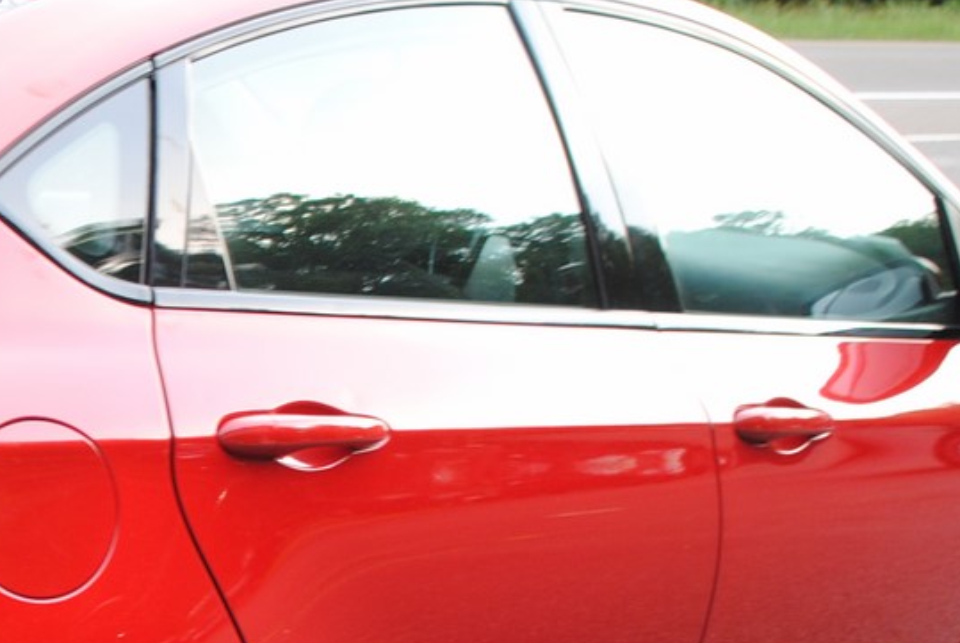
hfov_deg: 21.6
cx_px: -112
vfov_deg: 15.2
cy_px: 624
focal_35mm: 89
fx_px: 2377
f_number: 3.8
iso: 200
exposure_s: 1/50
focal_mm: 20
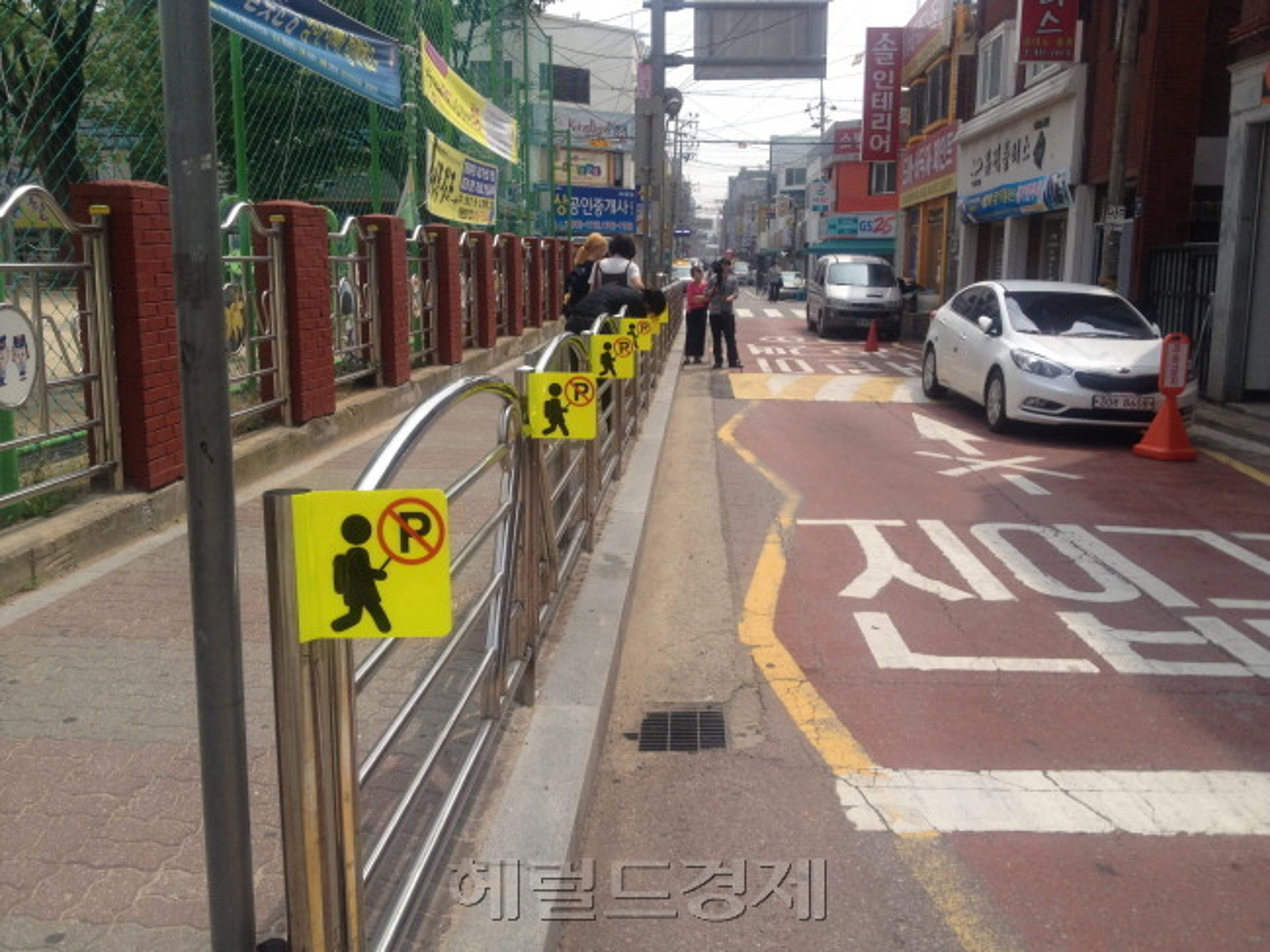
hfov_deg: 52.6
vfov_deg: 40.7
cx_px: 635
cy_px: 476
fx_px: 1284
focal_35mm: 35
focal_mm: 4.28
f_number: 2.4
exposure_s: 1/1534
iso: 50
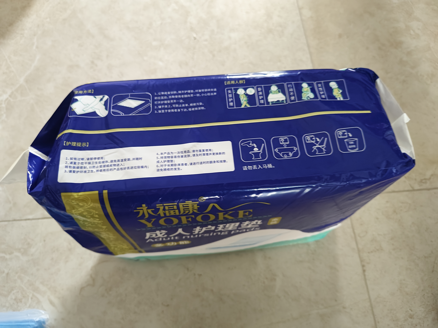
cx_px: 219
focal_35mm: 24
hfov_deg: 71.6
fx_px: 304
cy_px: 164
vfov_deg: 56.8
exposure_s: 1/33.3
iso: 1502
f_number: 1.88
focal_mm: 5.56
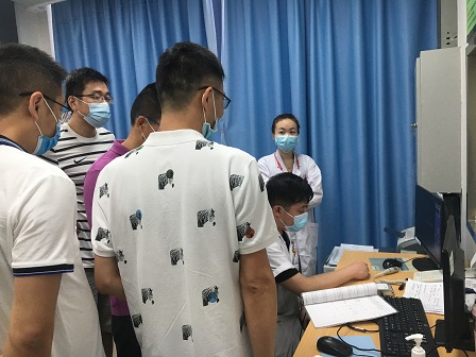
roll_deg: +3.1
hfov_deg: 61.7
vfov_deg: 48.2
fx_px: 399
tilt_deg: -6.3
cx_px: 238
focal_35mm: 29
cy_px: 178
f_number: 2.2
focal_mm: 4.15
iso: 50
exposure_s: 1/33
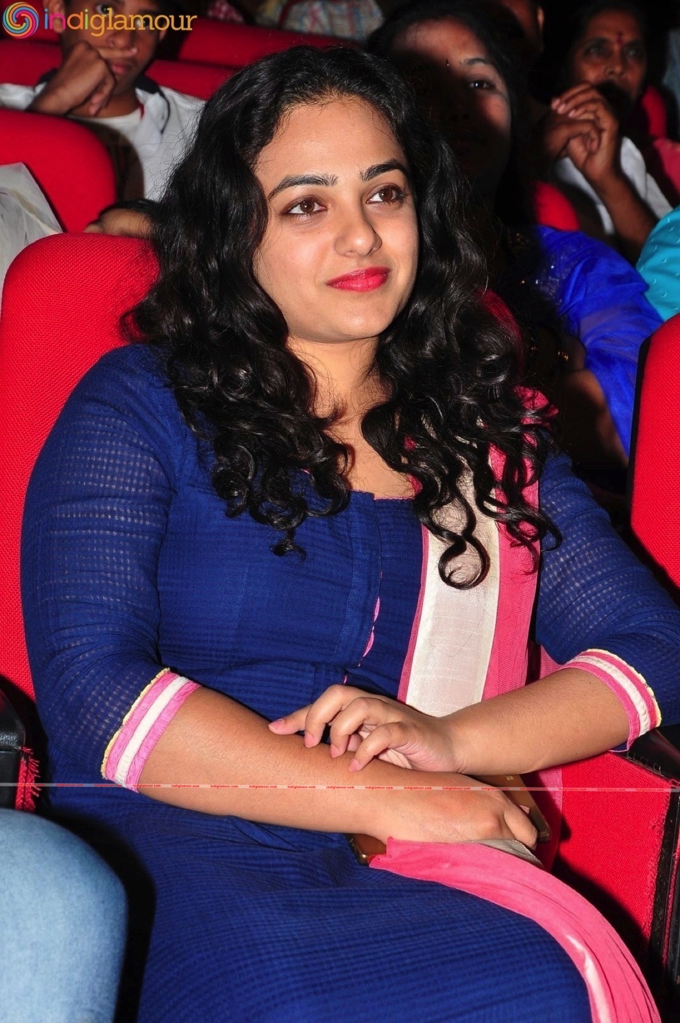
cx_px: 340
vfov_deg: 19.5
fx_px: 2982
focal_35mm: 105
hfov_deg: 13.0
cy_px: 512
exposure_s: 1/125
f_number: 11
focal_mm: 70
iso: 320
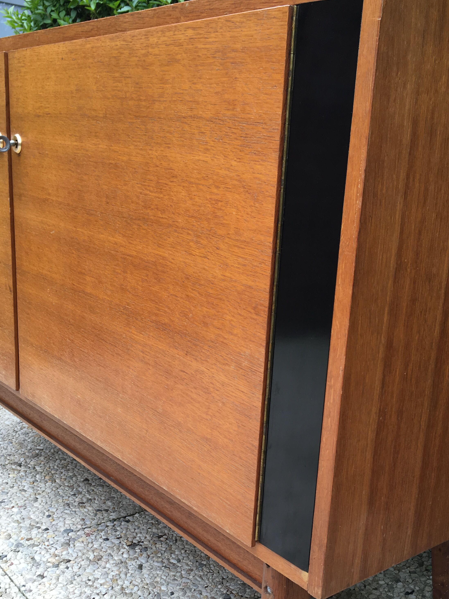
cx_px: 280
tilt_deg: -15.7
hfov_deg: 35.8
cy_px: 378
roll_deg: -3.4
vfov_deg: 46.3
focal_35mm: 40
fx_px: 692
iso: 25
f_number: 2.2
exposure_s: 1/164
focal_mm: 4.15
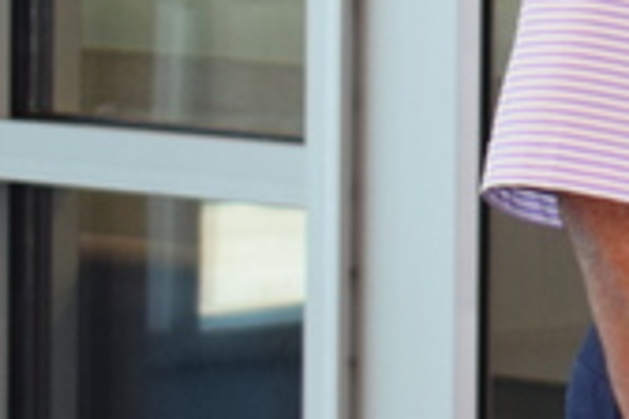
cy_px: -241
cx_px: 1666
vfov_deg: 3.9
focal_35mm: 348
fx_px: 6080
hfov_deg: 5.6
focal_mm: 38
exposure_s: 1/80
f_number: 4.8
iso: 800
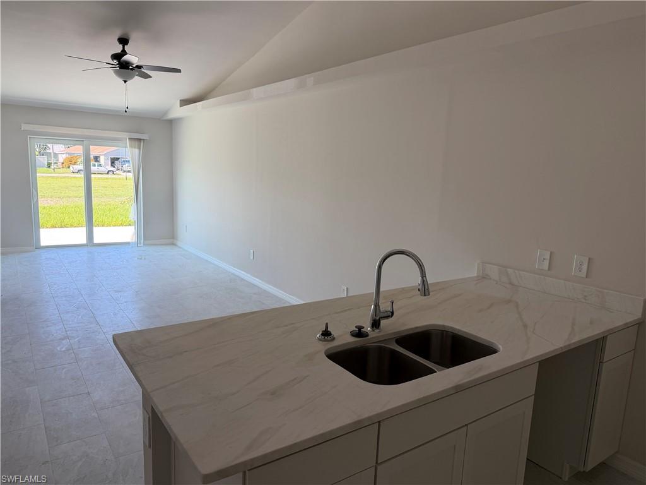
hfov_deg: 71.6
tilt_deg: -9.0
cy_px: 242
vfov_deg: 56.8
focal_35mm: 24
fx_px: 448
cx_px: 323
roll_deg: -2.4
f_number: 1.78
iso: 100
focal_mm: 6.76
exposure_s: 1/182
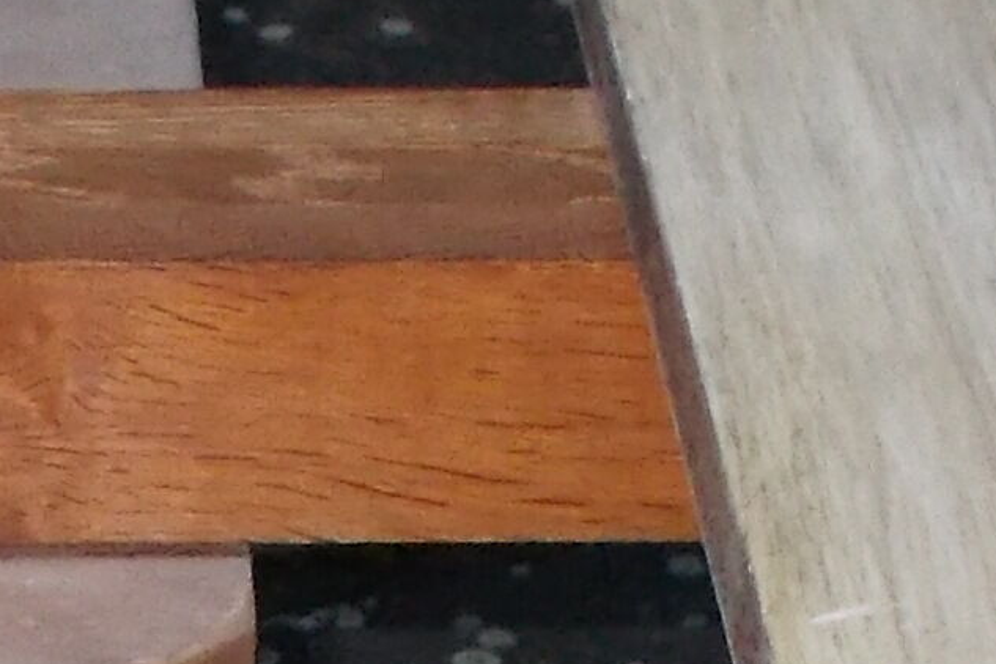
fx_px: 5450
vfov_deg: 6.8
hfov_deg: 10.4
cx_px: 189
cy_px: 1202
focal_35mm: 197
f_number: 3.2
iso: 200
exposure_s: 1/25
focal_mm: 4.6
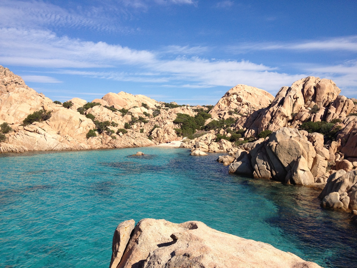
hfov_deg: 52.6
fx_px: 361
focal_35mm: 35
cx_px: 178
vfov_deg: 40.7
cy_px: 134
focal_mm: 4.28
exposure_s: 1/2123
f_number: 2.4
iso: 64
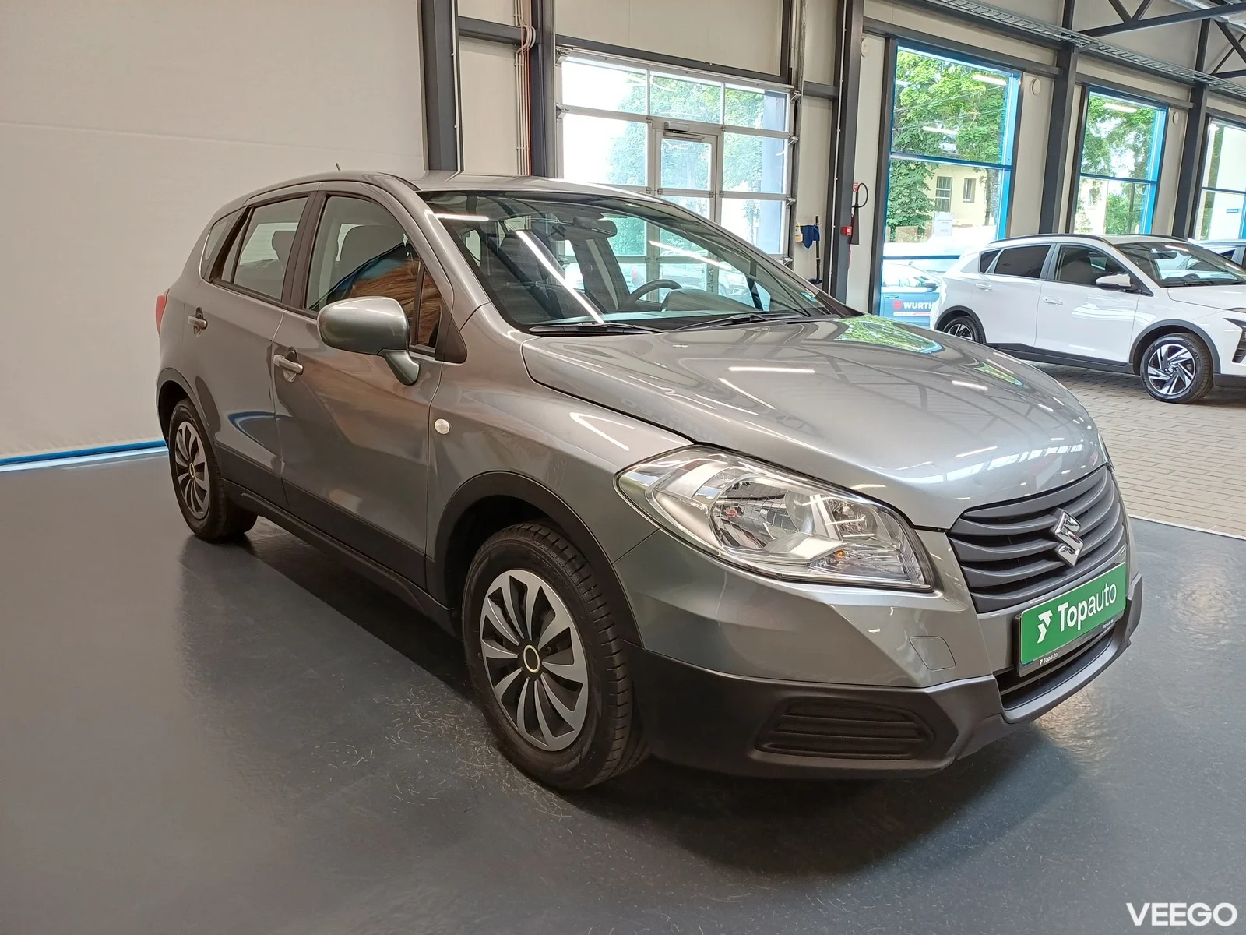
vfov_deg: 54.9
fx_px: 900
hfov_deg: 69.4
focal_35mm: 25
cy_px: 468
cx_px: 623
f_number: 1.8
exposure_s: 1/50
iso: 250
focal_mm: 4.65
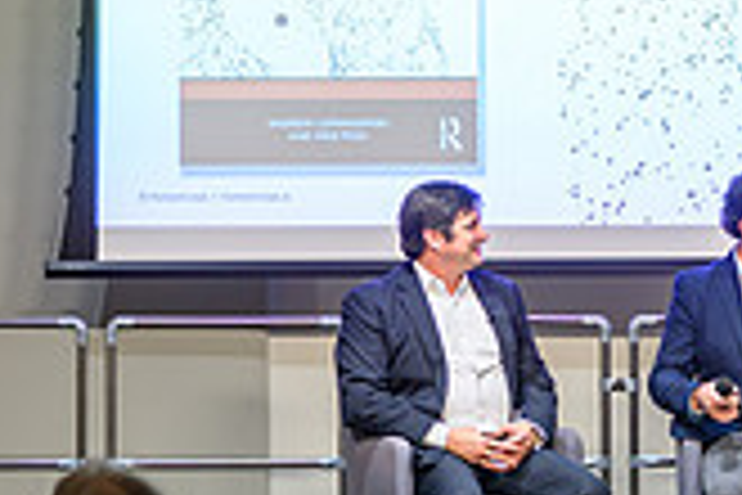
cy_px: 205
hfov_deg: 11.5
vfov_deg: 7.7
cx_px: 567
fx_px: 3689
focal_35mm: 179
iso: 140
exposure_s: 1/160
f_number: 2.2
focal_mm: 50
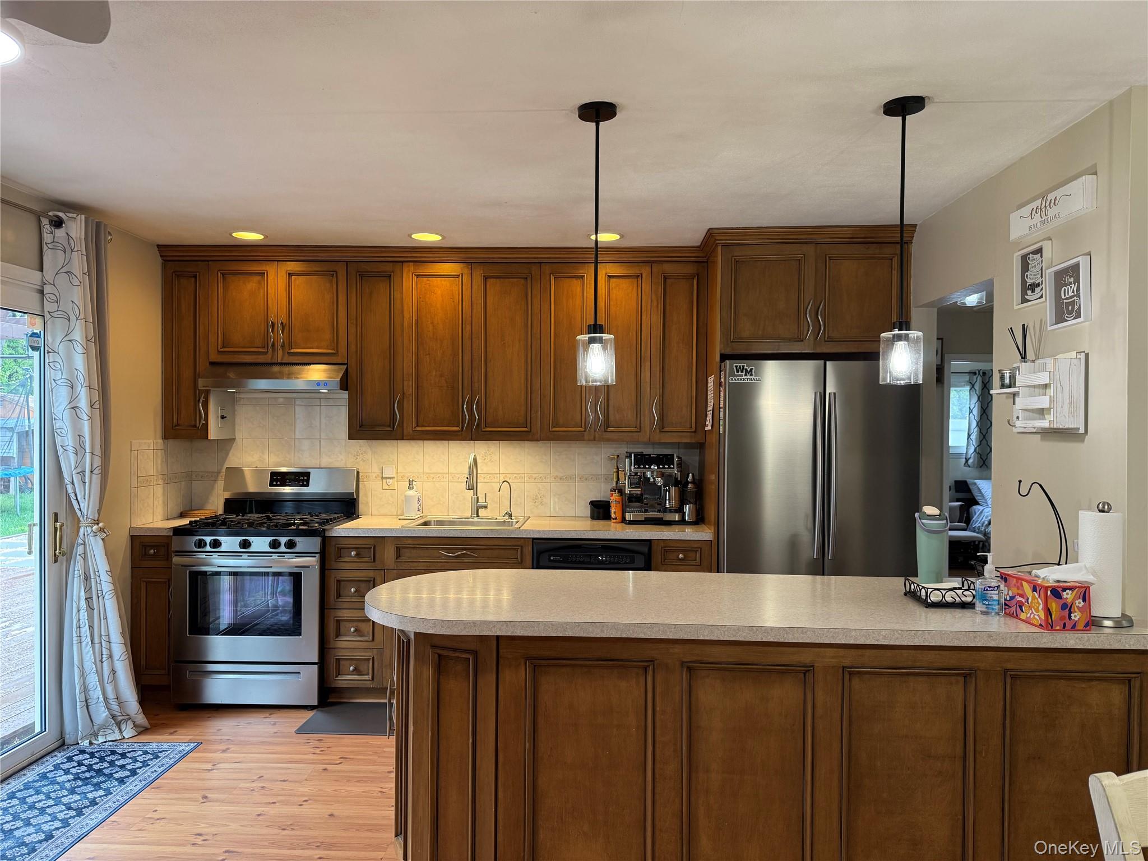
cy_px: 430
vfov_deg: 56.8
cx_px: 574
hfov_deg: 71.6
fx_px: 796
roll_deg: -0.2
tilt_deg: -0.5
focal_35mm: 24
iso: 200
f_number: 1.78
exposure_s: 1/120
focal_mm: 6.76
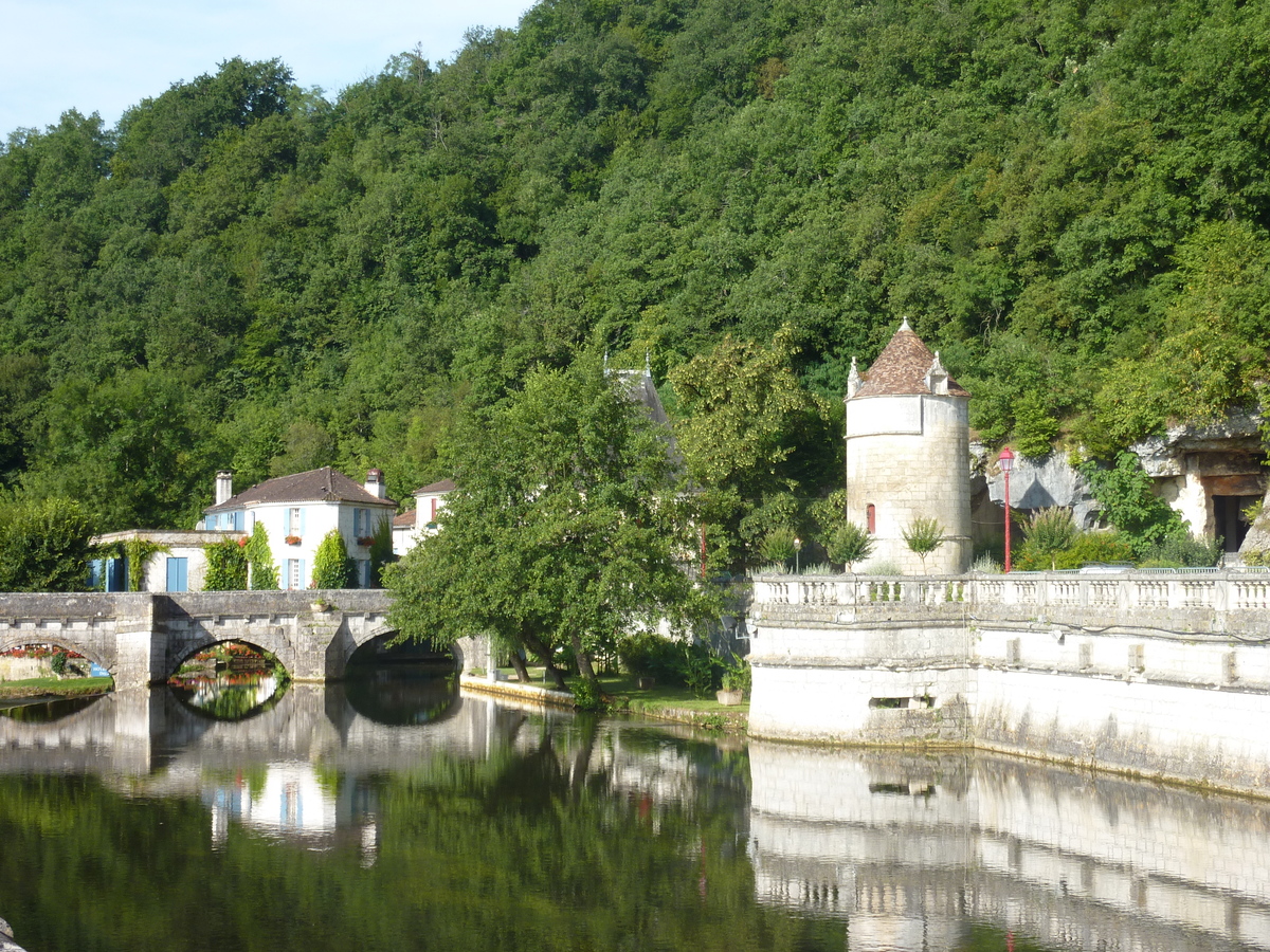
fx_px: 2165
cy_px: 476
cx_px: 635
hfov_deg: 32.7
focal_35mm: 59
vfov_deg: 24.8
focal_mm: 9.7
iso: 80
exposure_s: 1/320
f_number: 3.9
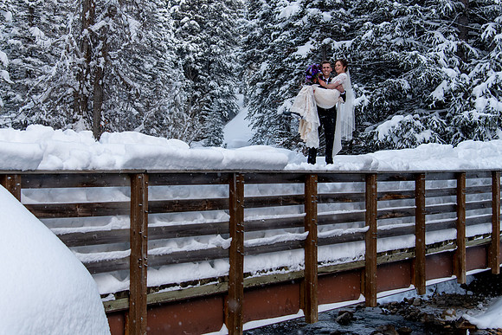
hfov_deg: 37.5
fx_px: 738
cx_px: 221
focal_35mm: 53
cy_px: 134
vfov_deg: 25.5
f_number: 5
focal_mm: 44
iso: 500
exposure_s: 1/125
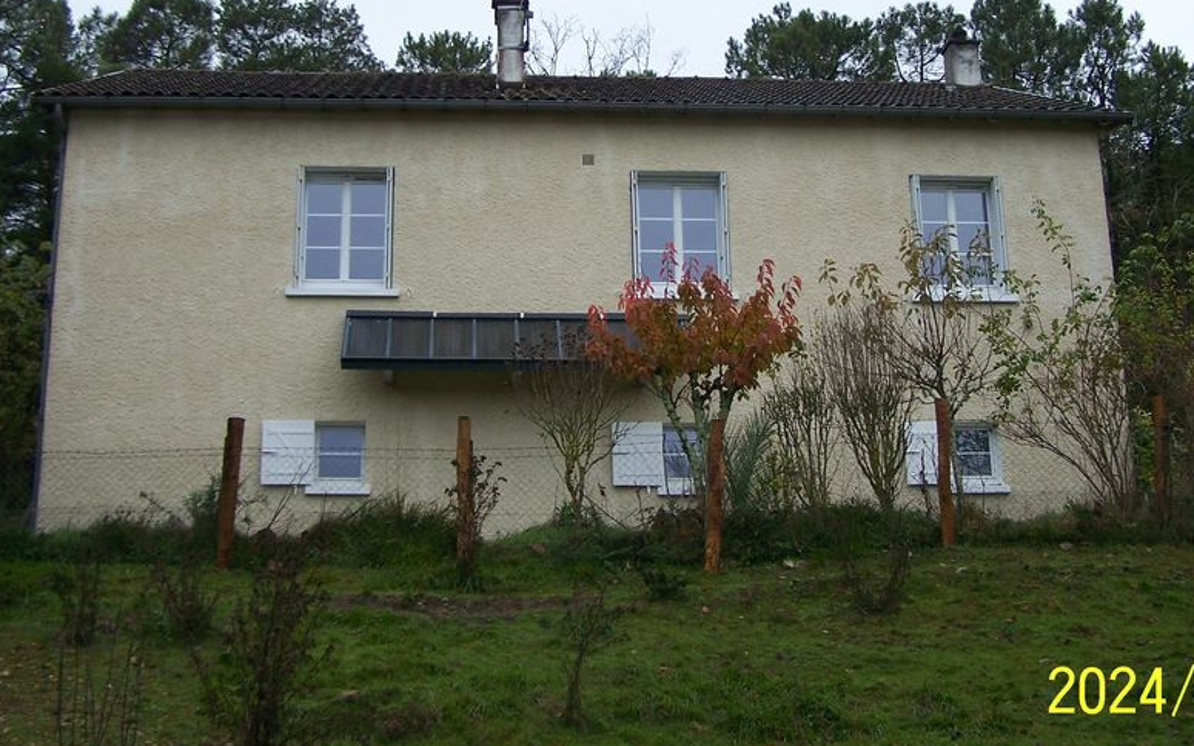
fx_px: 1692
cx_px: 659
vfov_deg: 24.8
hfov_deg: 38.8
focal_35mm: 52
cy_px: 260
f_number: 2.8
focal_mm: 6.3
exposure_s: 1/250
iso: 80
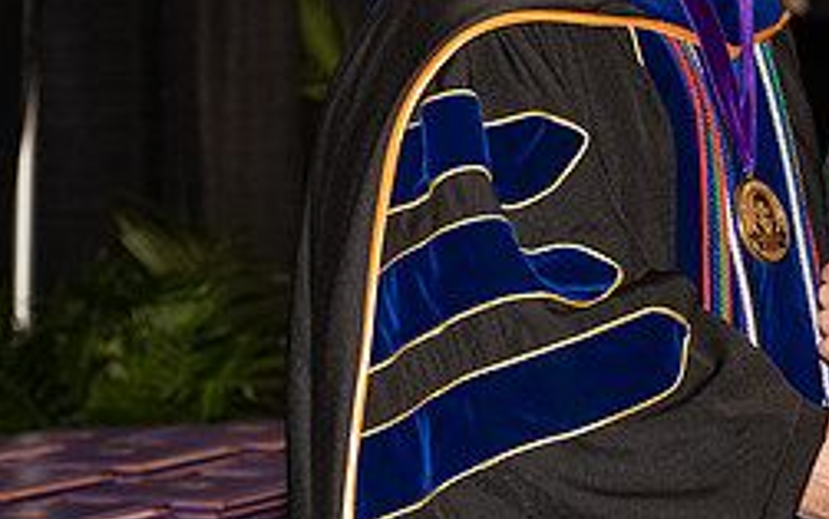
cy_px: 107
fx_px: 4520
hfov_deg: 10.4
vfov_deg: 6.6
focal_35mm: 200
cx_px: 846
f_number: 5.6
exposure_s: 1/200
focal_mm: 85
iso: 1000
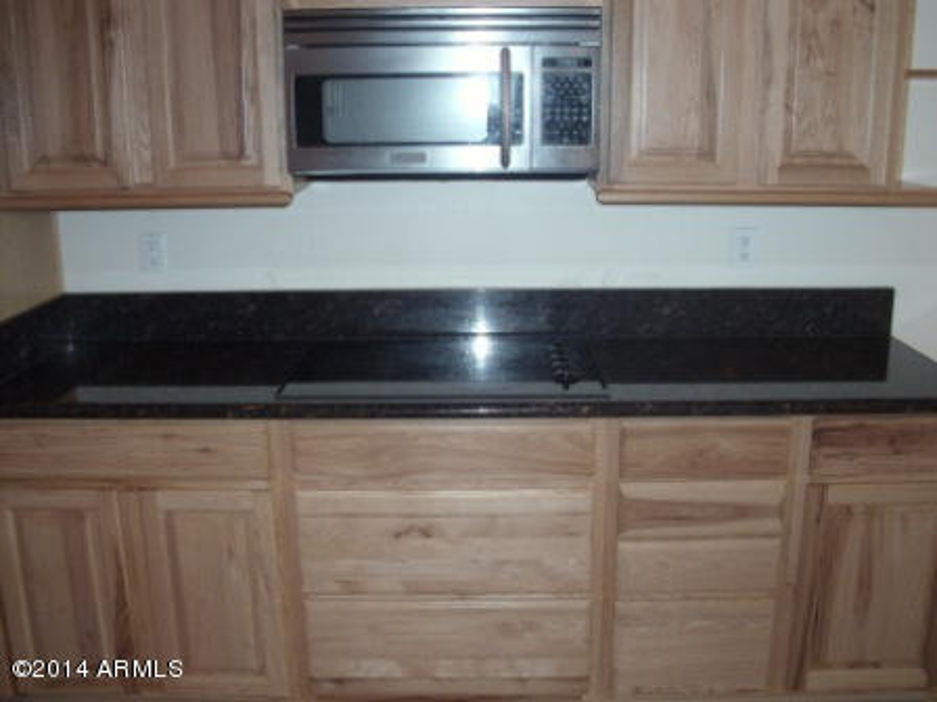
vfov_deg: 37.7
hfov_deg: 49.0
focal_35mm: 38
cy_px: 351
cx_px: 468
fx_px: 1029
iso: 200
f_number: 2.9
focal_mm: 6.3
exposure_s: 1/60
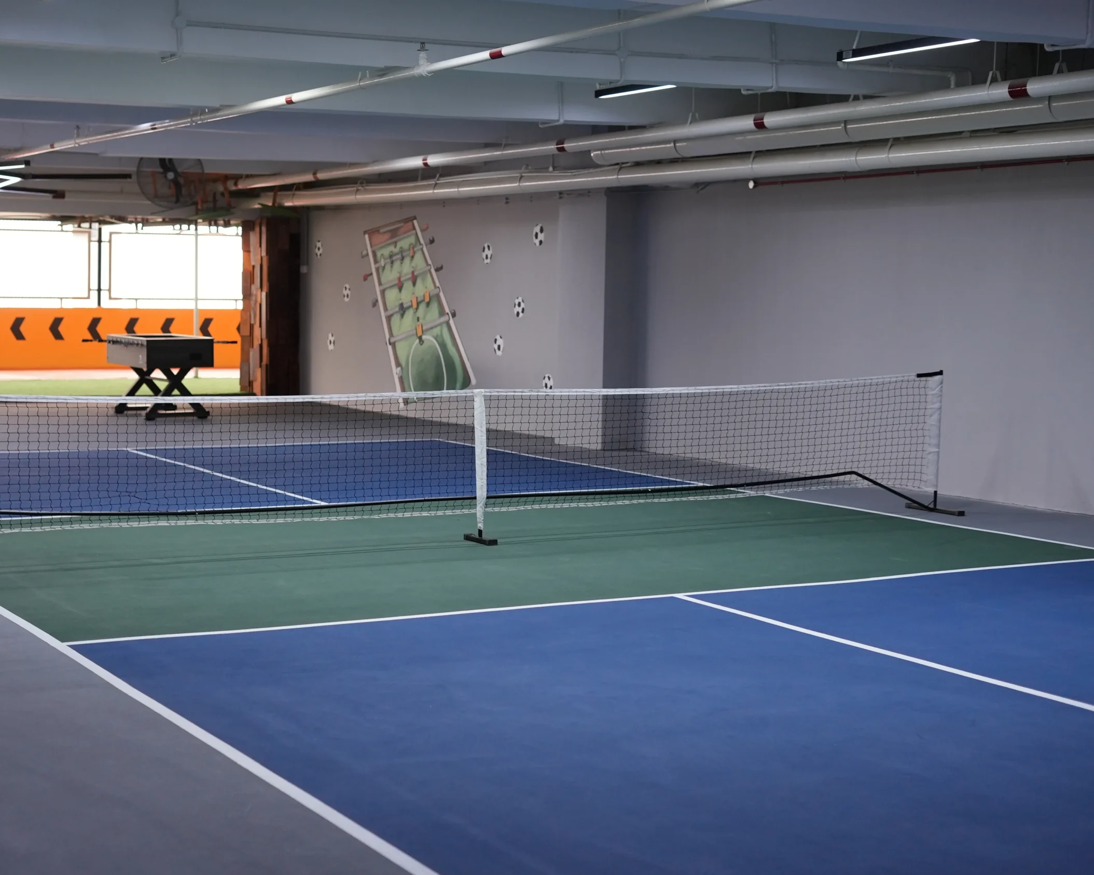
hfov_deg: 33.0
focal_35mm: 57
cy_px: 436
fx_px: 1845
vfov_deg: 26.7
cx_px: 498
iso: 1250
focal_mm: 50
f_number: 2.8
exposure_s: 1/160
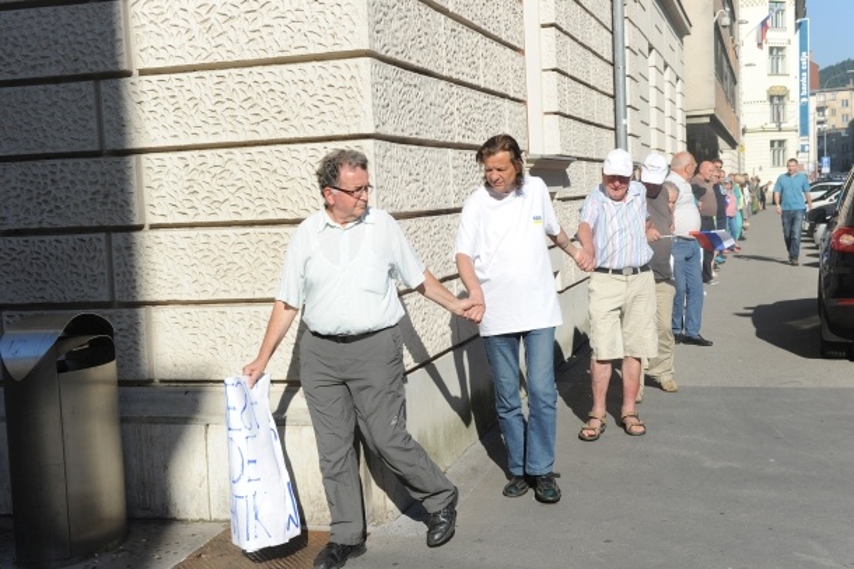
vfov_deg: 29.8
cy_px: 284
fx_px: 1067
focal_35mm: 45
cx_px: 427
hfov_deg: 43.6
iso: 400
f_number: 6.7
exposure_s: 1/1000
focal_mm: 45
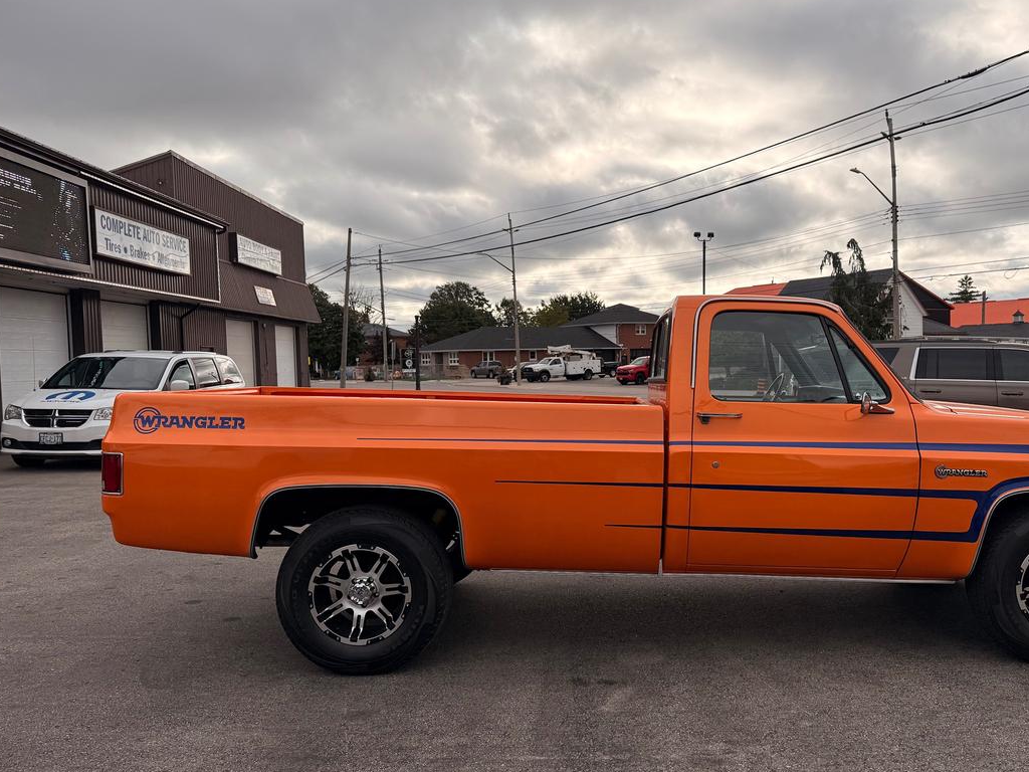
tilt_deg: -2.7
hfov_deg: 59.3
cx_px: 630
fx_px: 892
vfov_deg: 46.8
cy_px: 404
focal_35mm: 30
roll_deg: +1.6
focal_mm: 6.76
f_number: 1.78
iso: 80
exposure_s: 1/4167
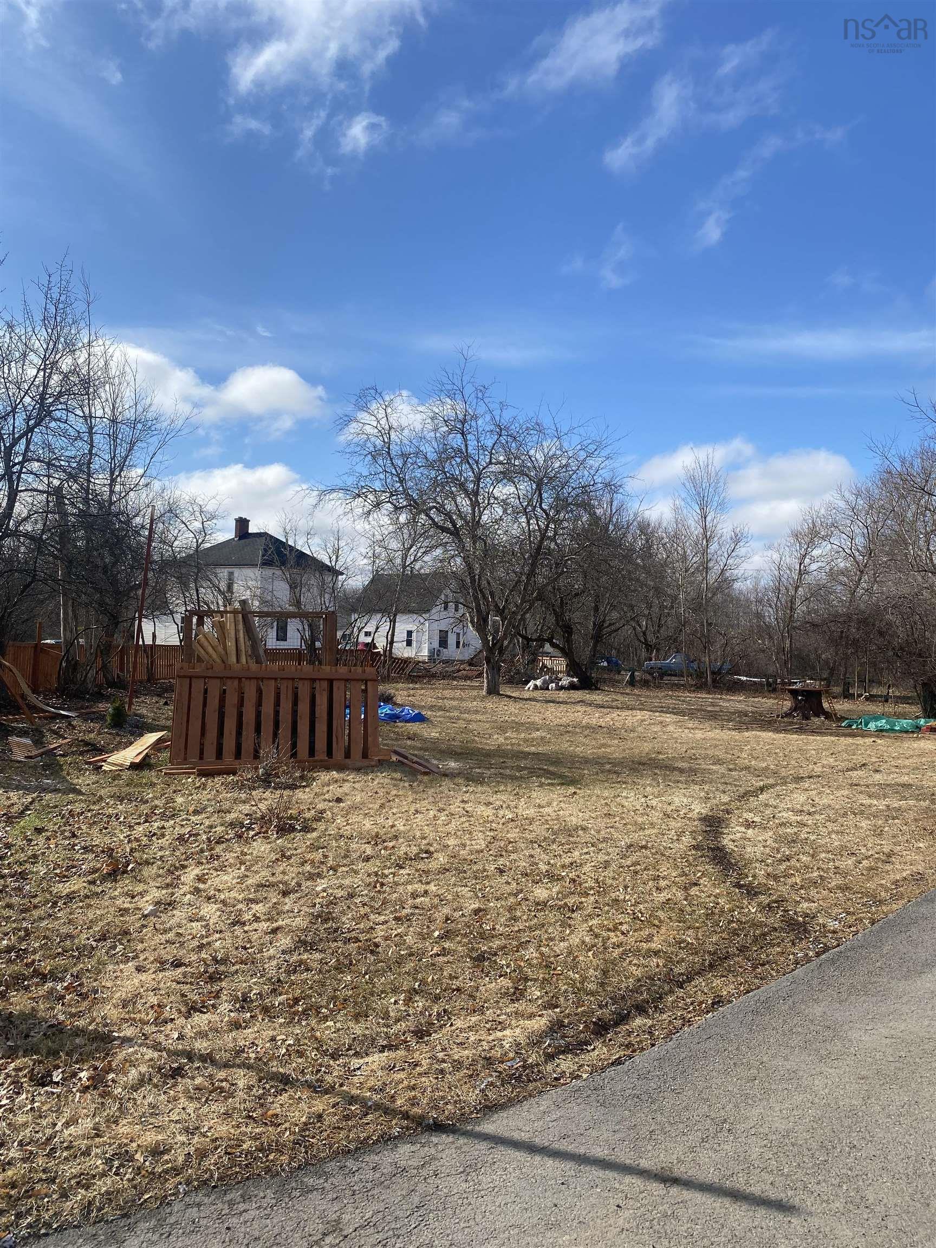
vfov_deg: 67.3
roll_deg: -1.6
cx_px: 468
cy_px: 624
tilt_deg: +3.9
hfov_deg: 53.1
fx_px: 937
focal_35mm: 26
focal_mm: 4.25
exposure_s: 1/3300
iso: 32
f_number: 1.8
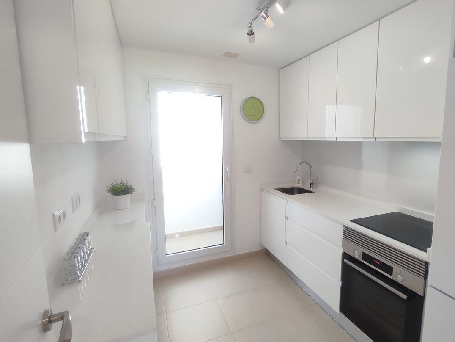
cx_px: 261
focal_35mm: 19
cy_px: 173
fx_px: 250
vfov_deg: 68.7
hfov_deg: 84.1
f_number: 2.2
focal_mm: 1.65
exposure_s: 1/100
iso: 102
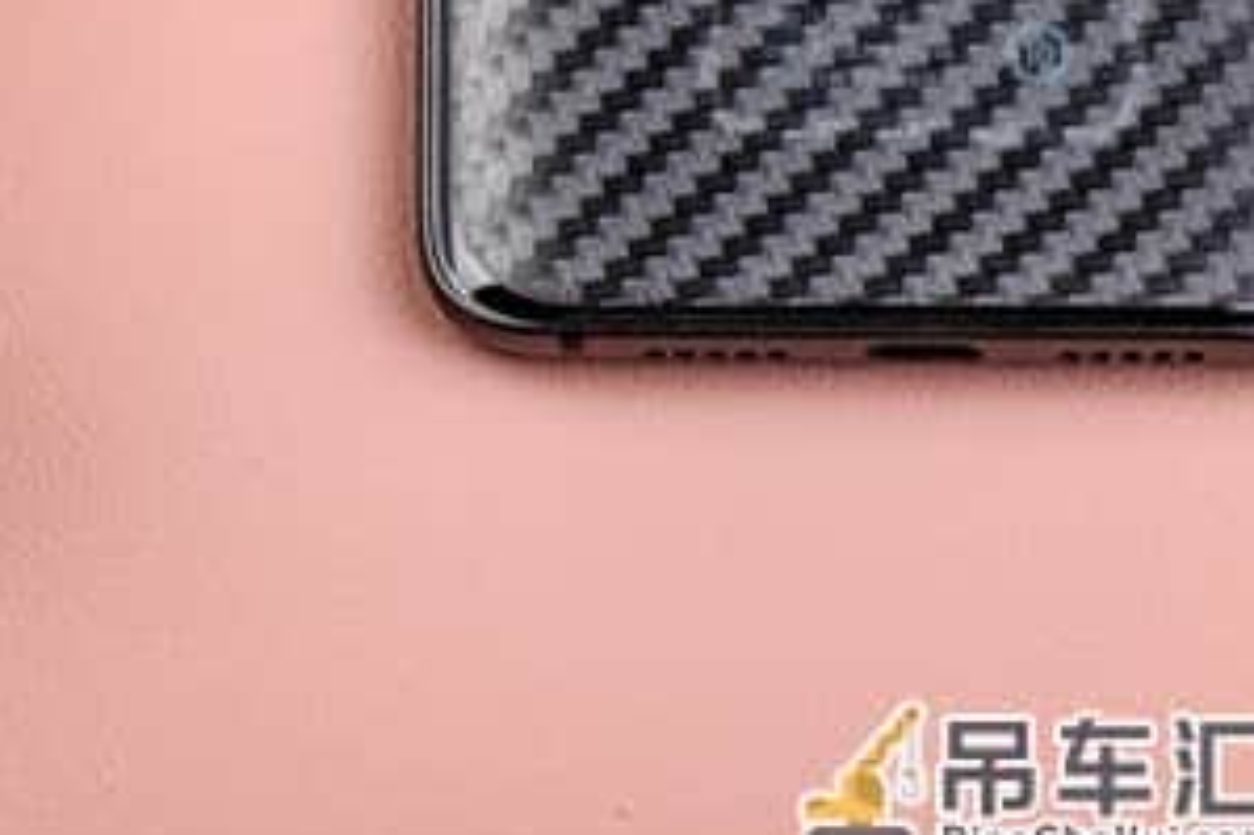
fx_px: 14691
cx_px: -306
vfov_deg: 3.2
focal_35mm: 422
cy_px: -783
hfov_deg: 4.9
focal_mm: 105
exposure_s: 1/160
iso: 100
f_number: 29
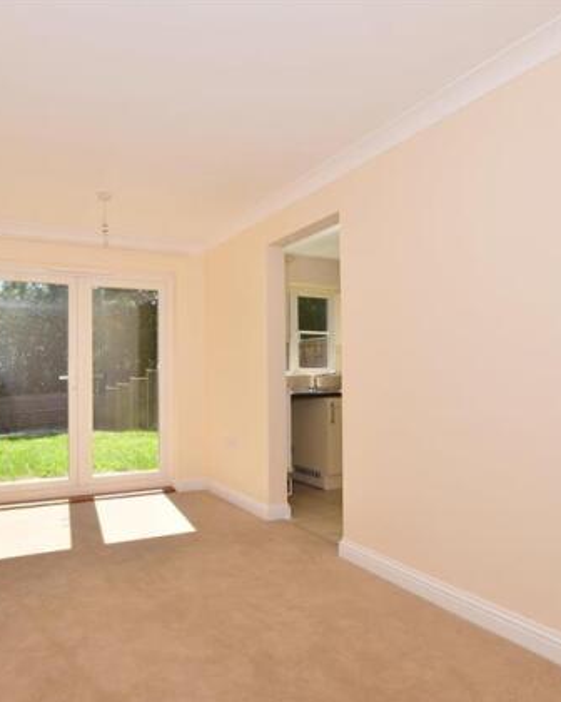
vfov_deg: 75.0
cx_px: 215
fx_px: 457
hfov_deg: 62.4
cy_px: 360
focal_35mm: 22
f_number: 16
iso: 400
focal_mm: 10
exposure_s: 1/200
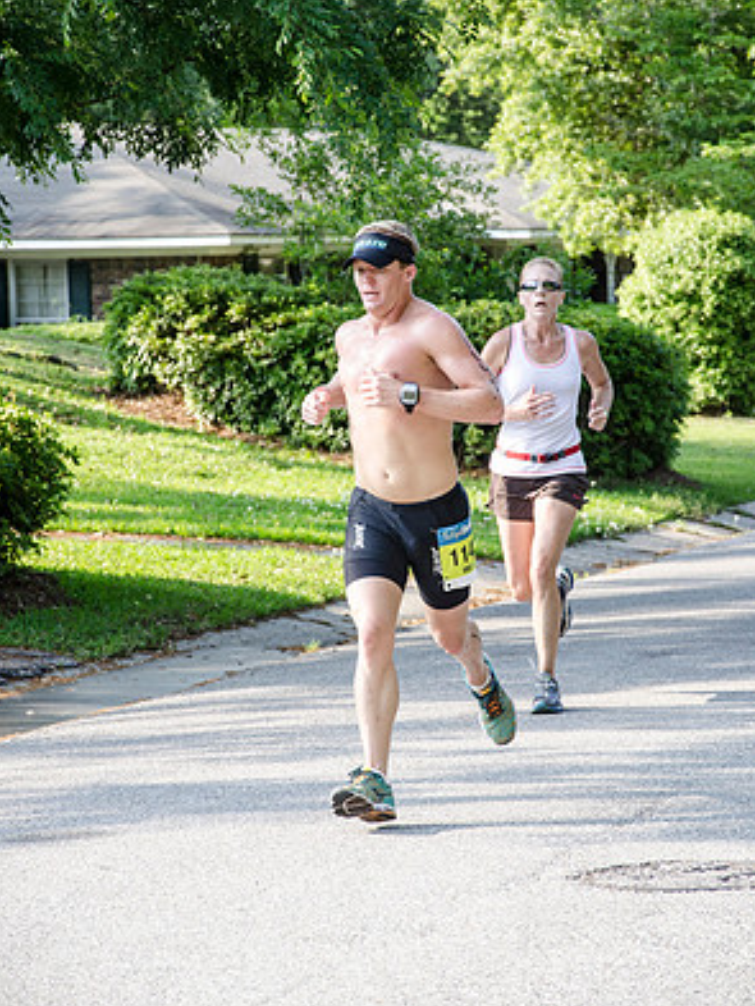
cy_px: 489
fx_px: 5028
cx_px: 376
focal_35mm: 173
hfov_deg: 8.6
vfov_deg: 11.4
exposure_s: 1/640
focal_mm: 105
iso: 800
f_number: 5.6
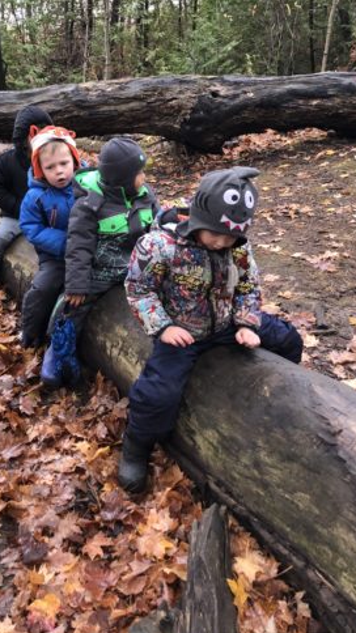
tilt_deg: -23.0
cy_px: 226
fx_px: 705
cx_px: 131
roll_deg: -1.7
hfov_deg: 28.2
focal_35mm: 42
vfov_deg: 47.8
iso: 160
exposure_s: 1/120
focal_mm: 4
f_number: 1.8
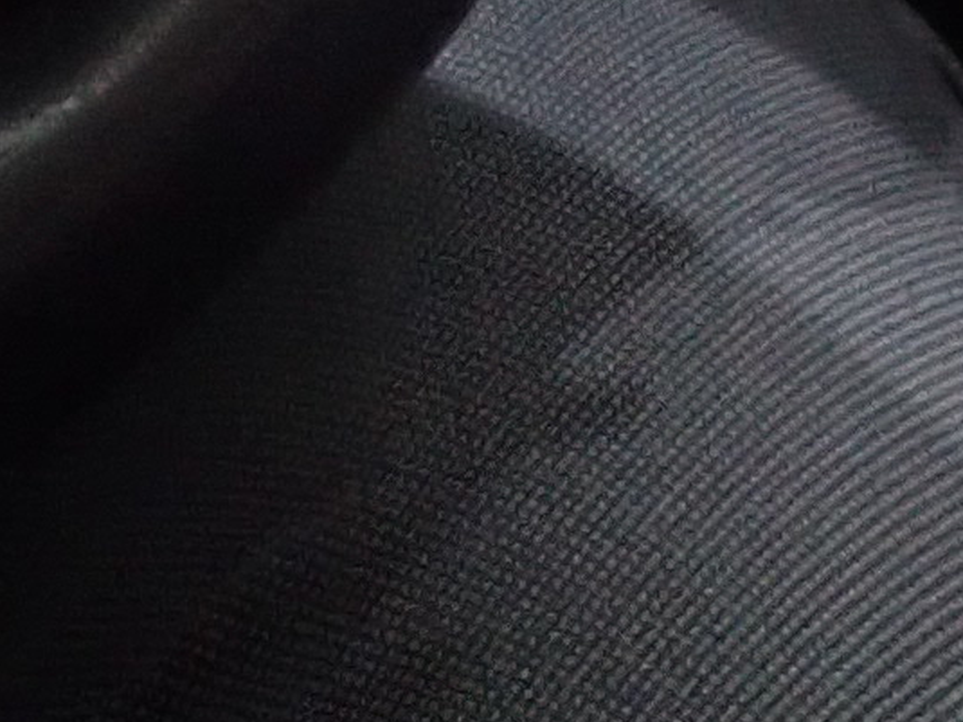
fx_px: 5201
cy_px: -1379
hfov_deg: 10.5
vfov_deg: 7.1
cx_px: 56
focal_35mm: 187
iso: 400
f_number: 2
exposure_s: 1/30
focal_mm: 4.5
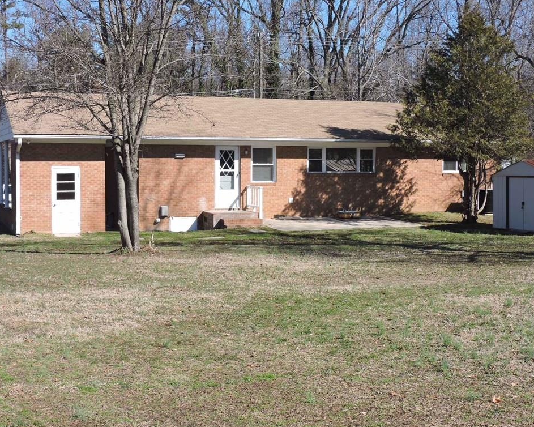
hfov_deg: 35.4
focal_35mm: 53
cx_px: 268
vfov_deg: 28.6
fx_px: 837
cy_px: 216
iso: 100
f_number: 3.6
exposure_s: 1/800
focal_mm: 8.9
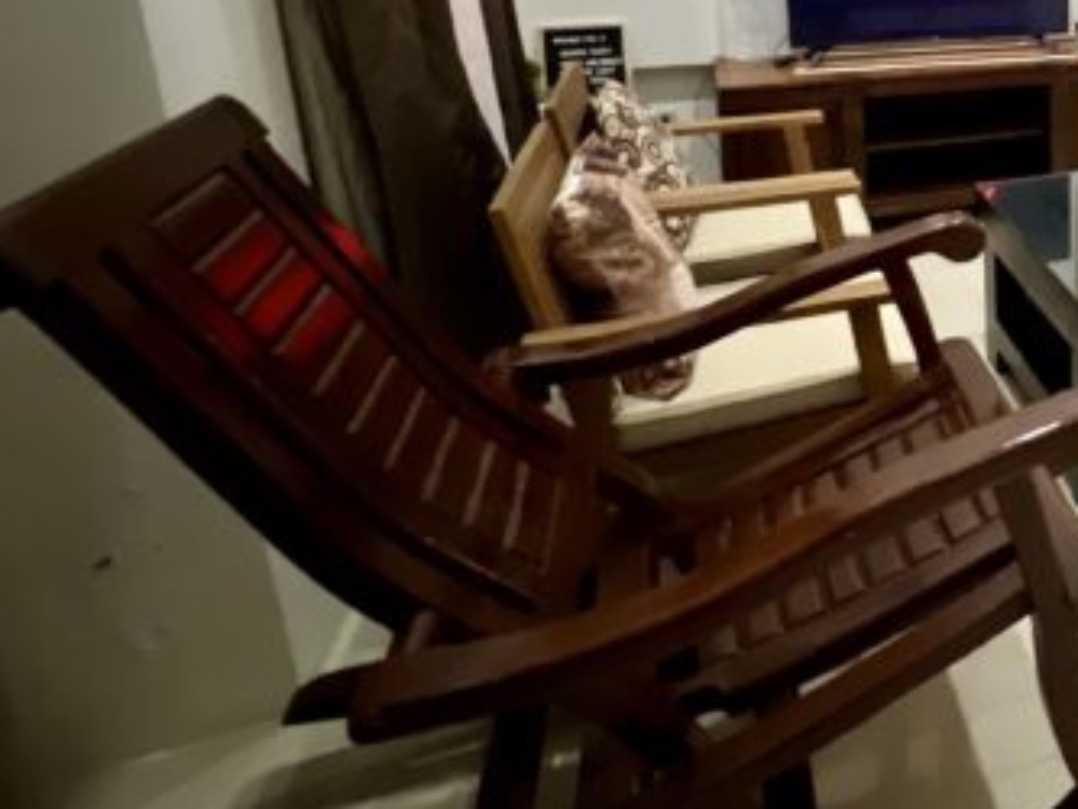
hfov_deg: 45.7
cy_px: 97
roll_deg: -0.9
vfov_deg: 43.2
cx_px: 1172
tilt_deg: -14.4
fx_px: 935
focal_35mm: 30
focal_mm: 1.57
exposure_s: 1/35
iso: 1250
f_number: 1.8
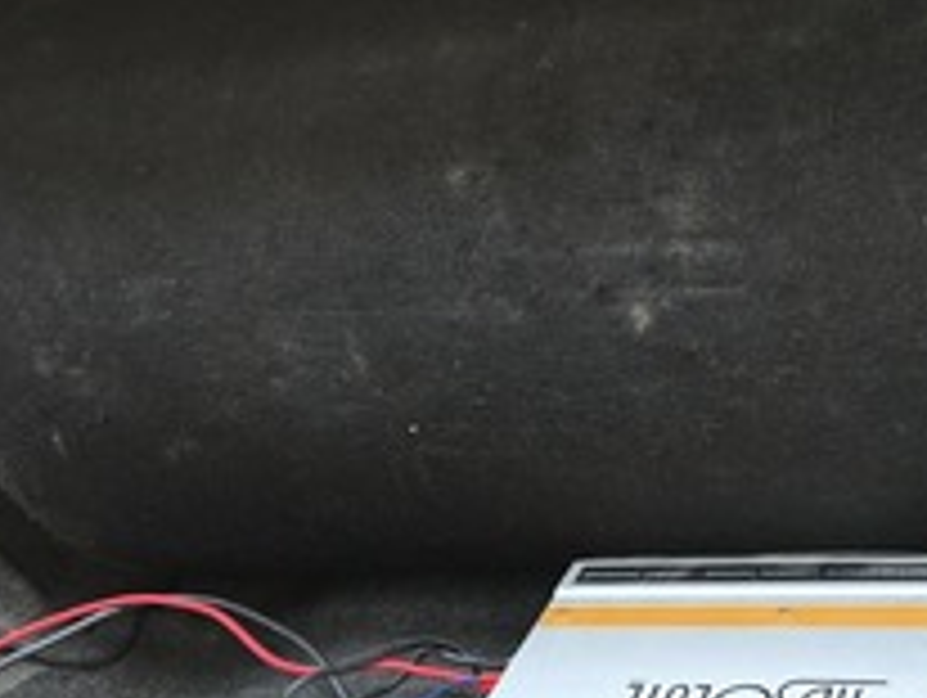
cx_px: 799
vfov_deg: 28.3
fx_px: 1367
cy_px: 511
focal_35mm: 51
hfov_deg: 35.7
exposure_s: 1/100
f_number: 1.7
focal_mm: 6.3
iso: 400
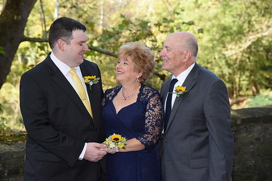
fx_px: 695
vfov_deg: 14.9
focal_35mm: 92
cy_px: 90
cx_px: 136
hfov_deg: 22.1
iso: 640
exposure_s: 1/200
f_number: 5.6
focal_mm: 92
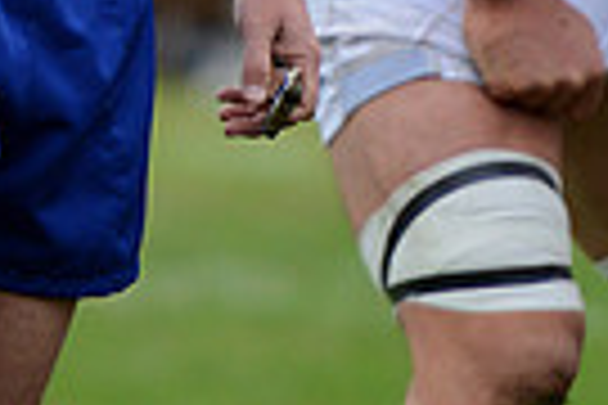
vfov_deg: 1.2
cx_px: -90
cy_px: -376
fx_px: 19640
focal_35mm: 1163
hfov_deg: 1.8
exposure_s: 1/500
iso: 1250
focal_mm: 270
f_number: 4
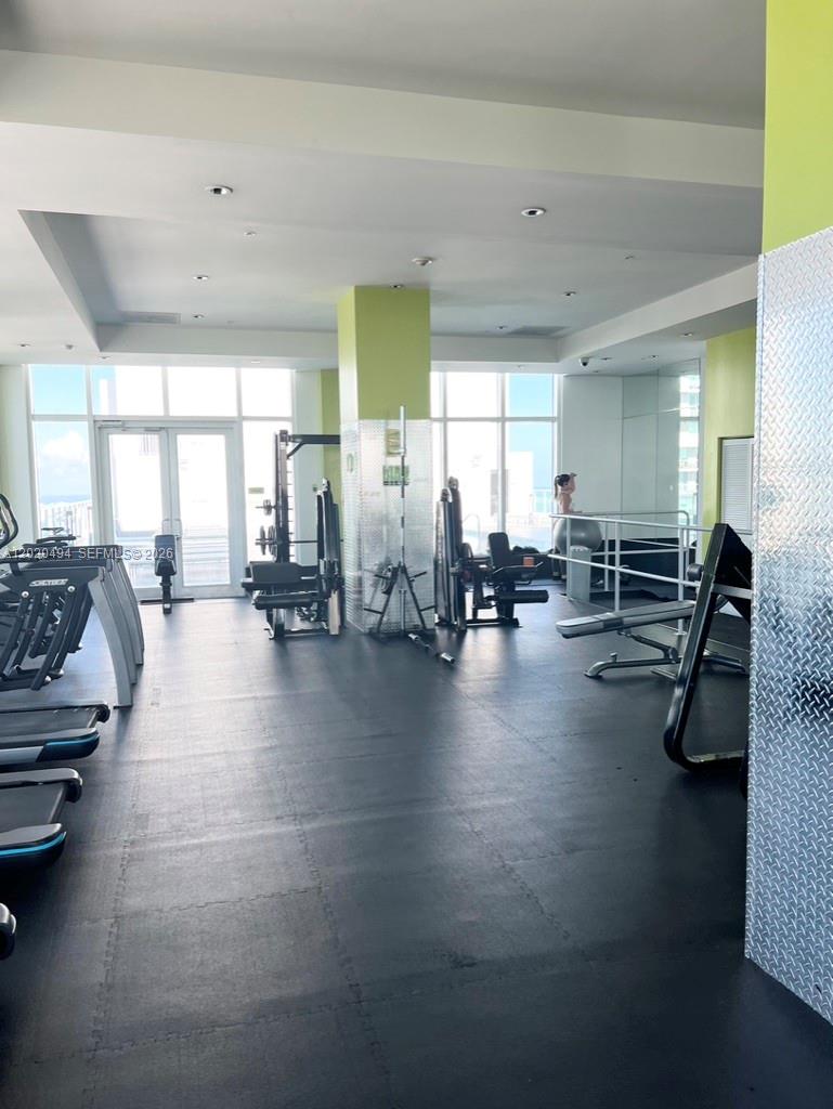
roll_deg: +0.2
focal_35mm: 26
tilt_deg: -5.0
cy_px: 554
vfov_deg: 67.3
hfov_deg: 53.1
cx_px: 416
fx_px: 834
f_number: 1.5
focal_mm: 5.7
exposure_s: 1/509
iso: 50
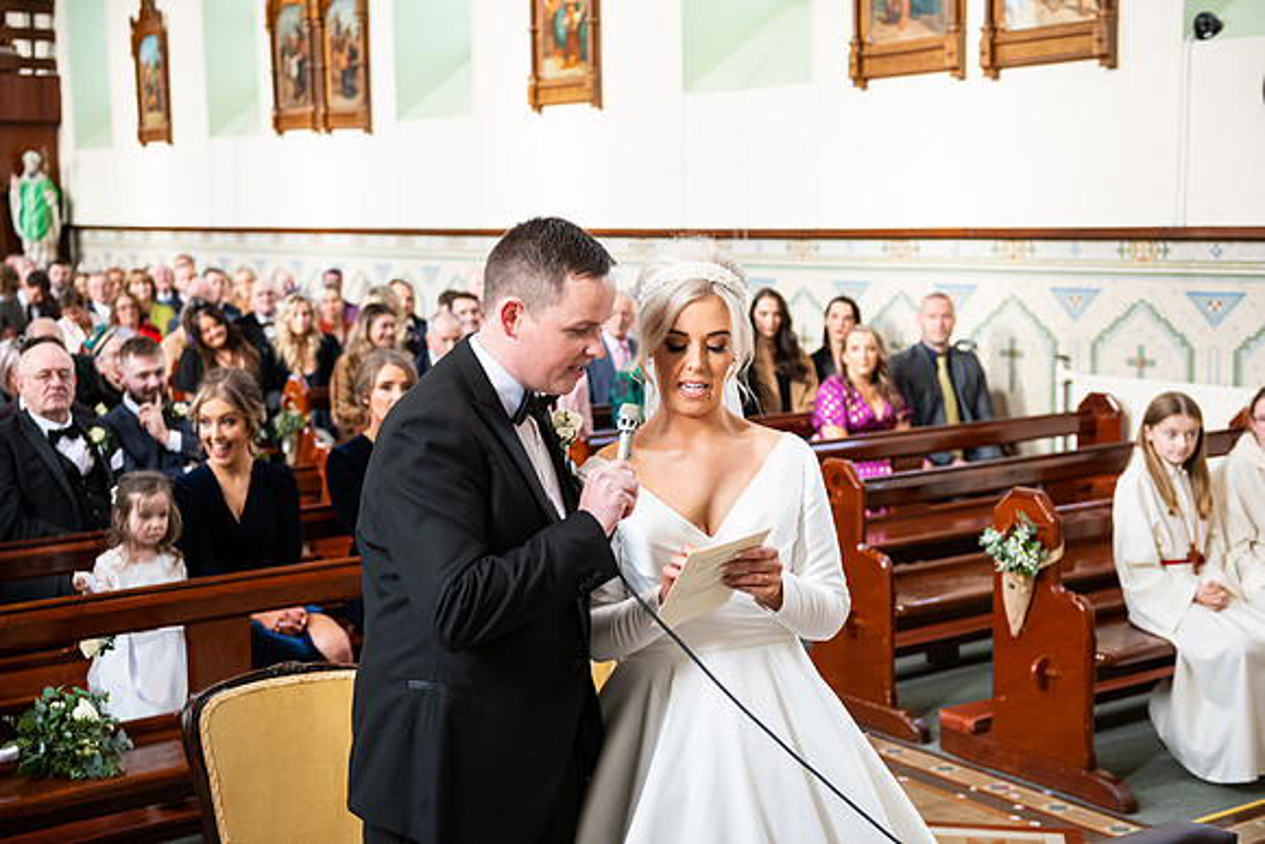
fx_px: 1757
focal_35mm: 50
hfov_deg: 39.6
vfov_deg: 27.0
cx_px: 632
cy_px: 422
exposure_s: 1/160
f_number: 3.5
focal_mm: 50
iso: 1000
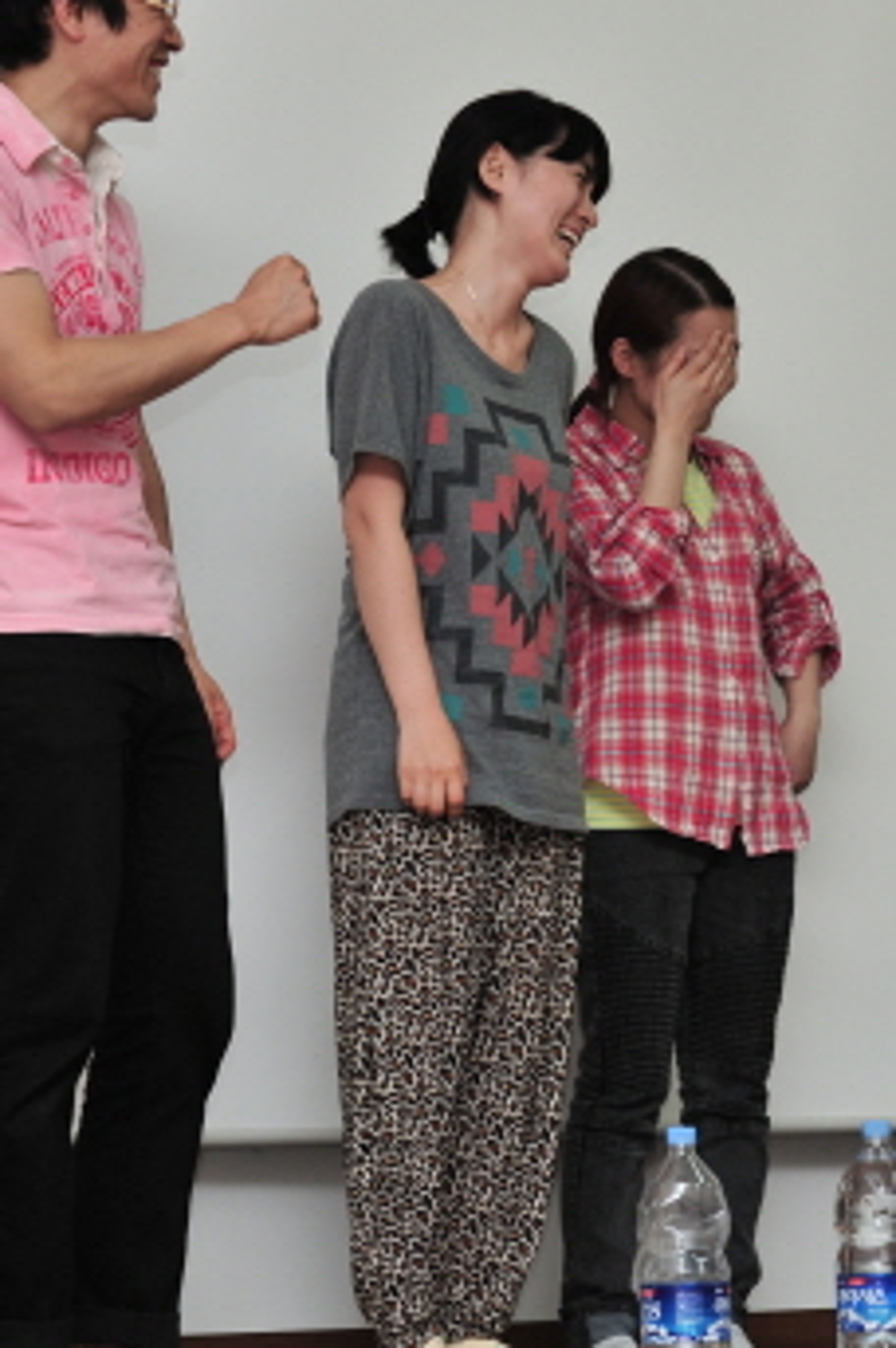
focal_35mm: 140
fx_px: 5237
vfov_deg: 14.7
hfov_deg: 9.7
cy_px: 674
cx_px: 1053
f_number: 5.6
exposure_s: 1/200
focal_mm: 80
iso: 800
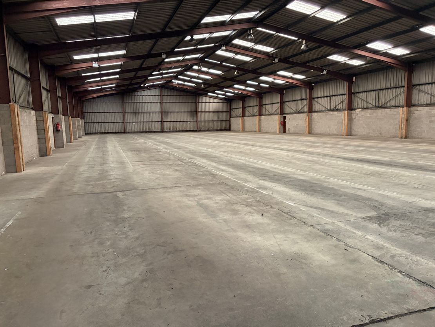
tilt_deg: -7.7
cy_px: 164
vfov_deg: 53.1
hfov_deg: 67.3
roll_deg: +2.1
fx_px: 327
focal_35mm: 26
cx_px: 218
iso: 500
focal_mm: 5.96
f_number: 1.6
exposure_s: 1/55
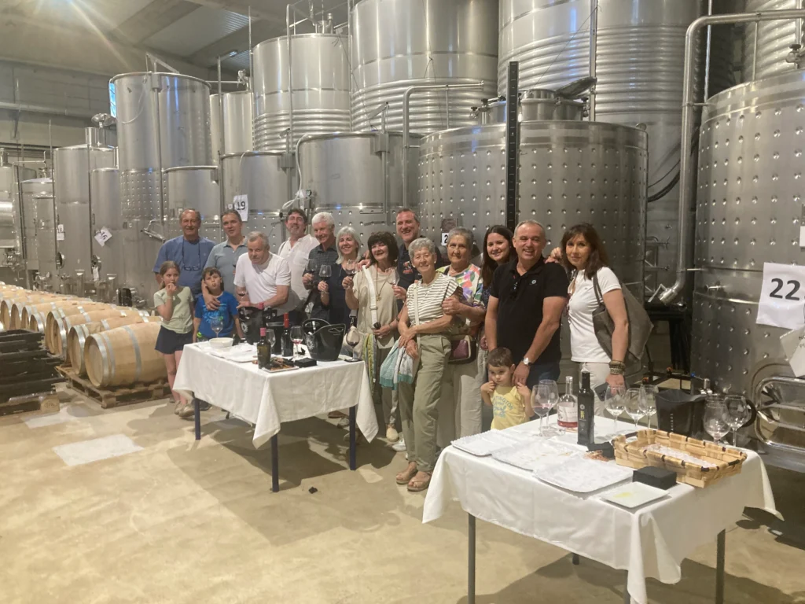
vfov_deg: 49.7
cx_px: 402
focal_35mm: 28
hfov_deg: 63.4
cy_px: 302
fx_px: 651
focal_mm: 3.99
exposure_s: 1/50
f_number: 1.8
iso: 250
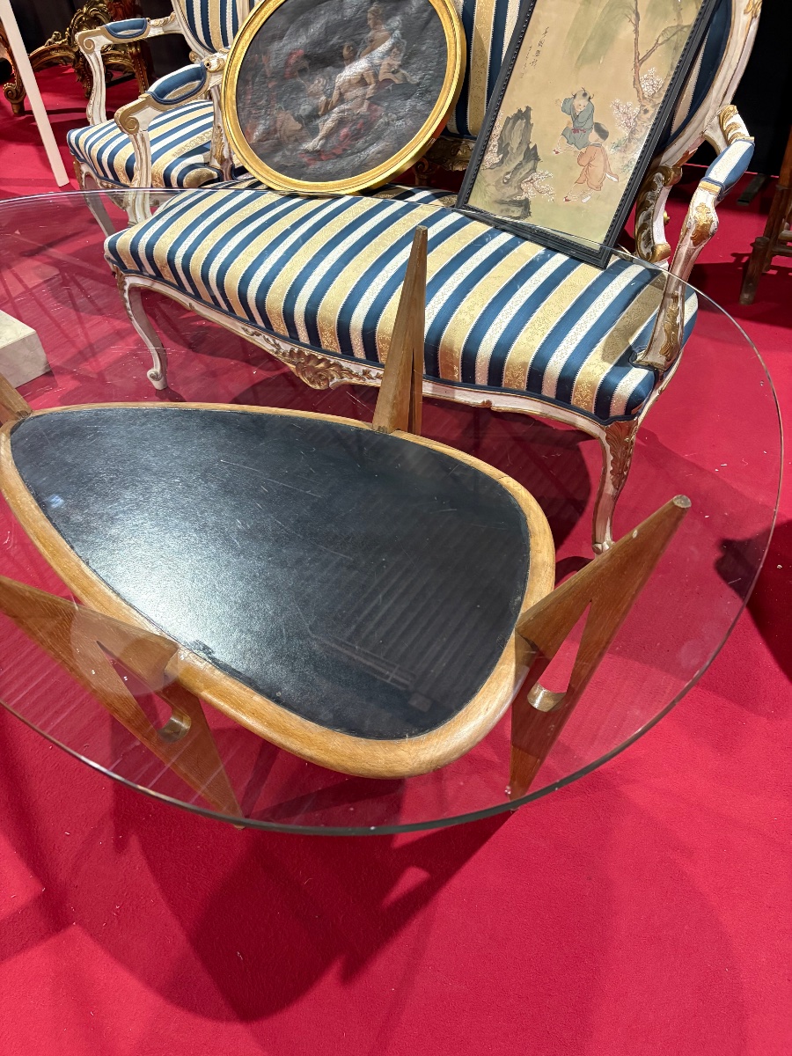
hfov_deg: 53.1
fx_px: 793
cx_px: 396
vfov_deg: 67.3
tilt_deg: -43.1
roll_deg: +5.4
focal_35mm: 26
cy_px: 528
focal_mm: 5.96
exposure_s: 1/50
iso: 400
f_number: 1.6
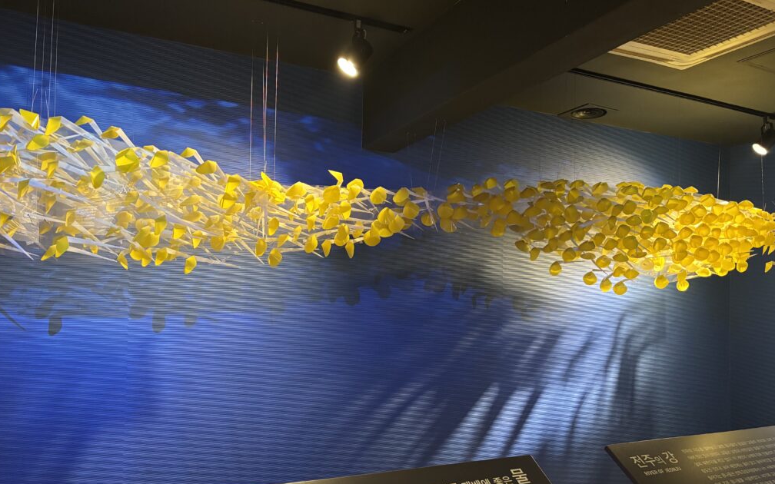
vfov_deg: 44.4
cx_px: 386
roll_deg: -0.6
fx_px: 591
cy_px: 283
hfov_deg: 66.5
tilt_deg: +2.1
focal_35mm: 28
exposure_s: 1/40
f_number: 1.6
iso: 500
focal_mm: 5.96
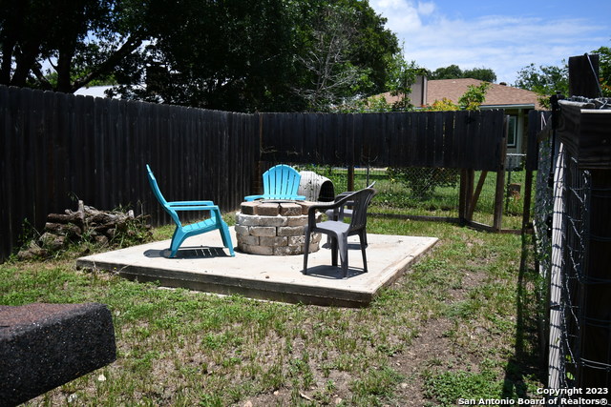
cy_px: 204
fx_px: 509
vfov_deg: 43.6
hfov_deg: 61.9
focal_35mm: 30
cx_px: 306
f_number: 6.3
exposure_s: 1/3200
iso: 640
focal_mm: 20
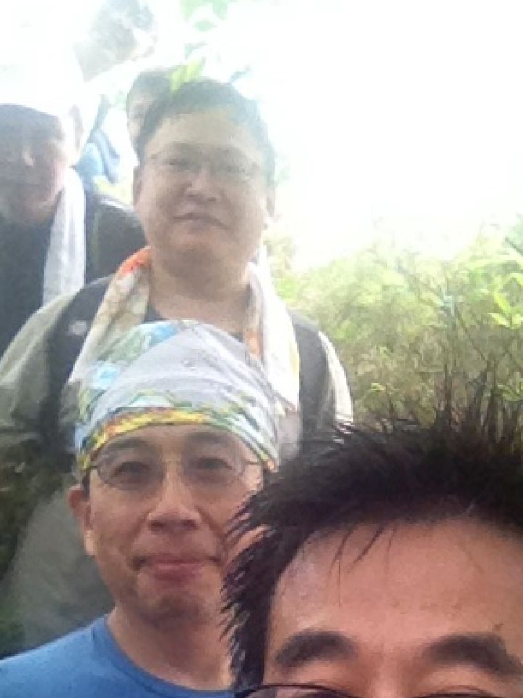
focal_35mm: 58
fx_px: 1169
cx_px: 342
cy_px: 533
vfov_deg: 32.5
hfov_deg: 25.1
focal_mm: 1.85
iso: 160
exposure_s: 1/120
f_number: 2.4
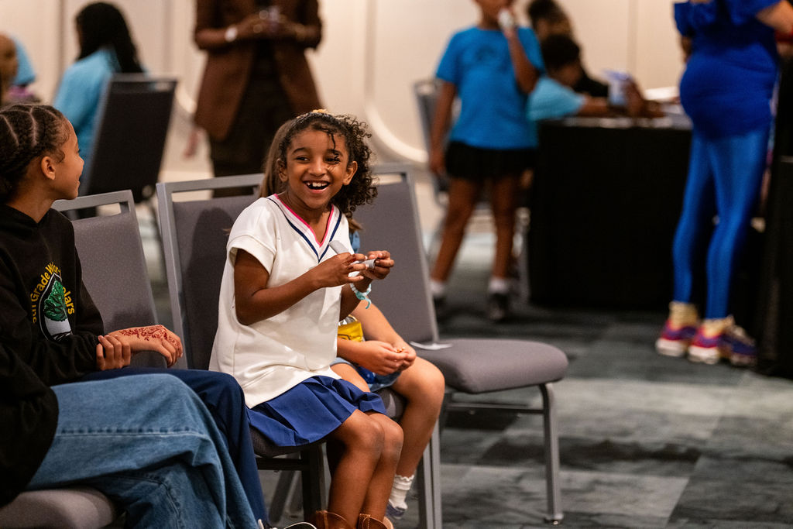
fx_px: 2974
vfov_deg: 10.2
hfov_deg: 15.2
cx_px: 396
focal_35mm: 135
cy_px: 264
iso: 2500
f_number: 2.8
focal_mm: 135
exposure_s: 1/100
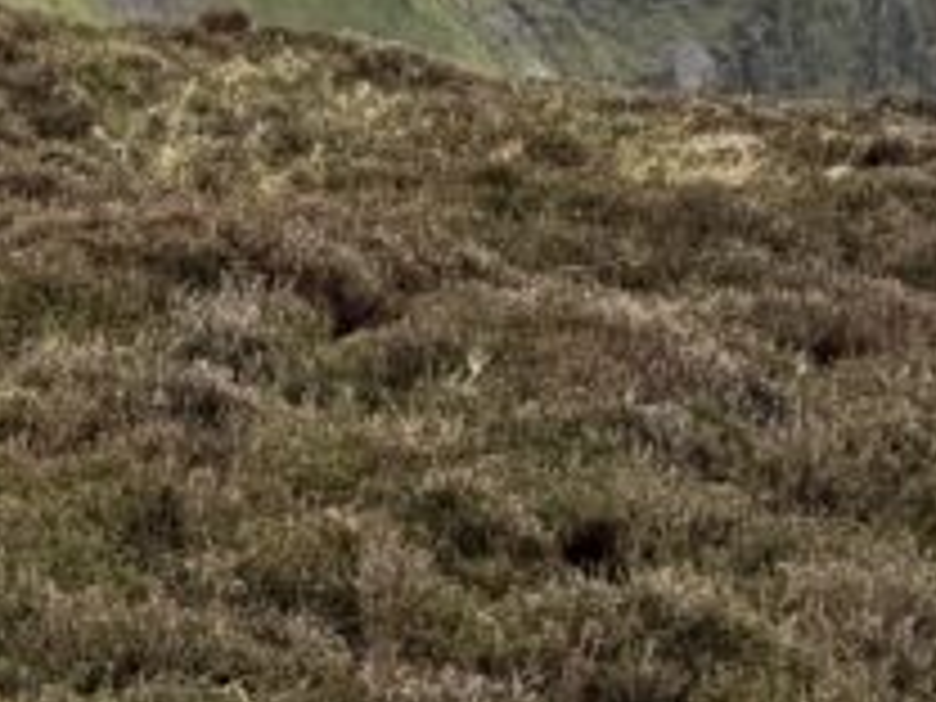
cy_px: -369
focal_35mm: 118
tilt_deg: -4.1
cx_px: -536
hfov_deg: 15.2
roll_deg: +2.6
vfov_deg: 12.0
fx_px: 3191
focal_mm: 6.76
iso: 80
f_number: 1.78
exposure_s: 1/3096
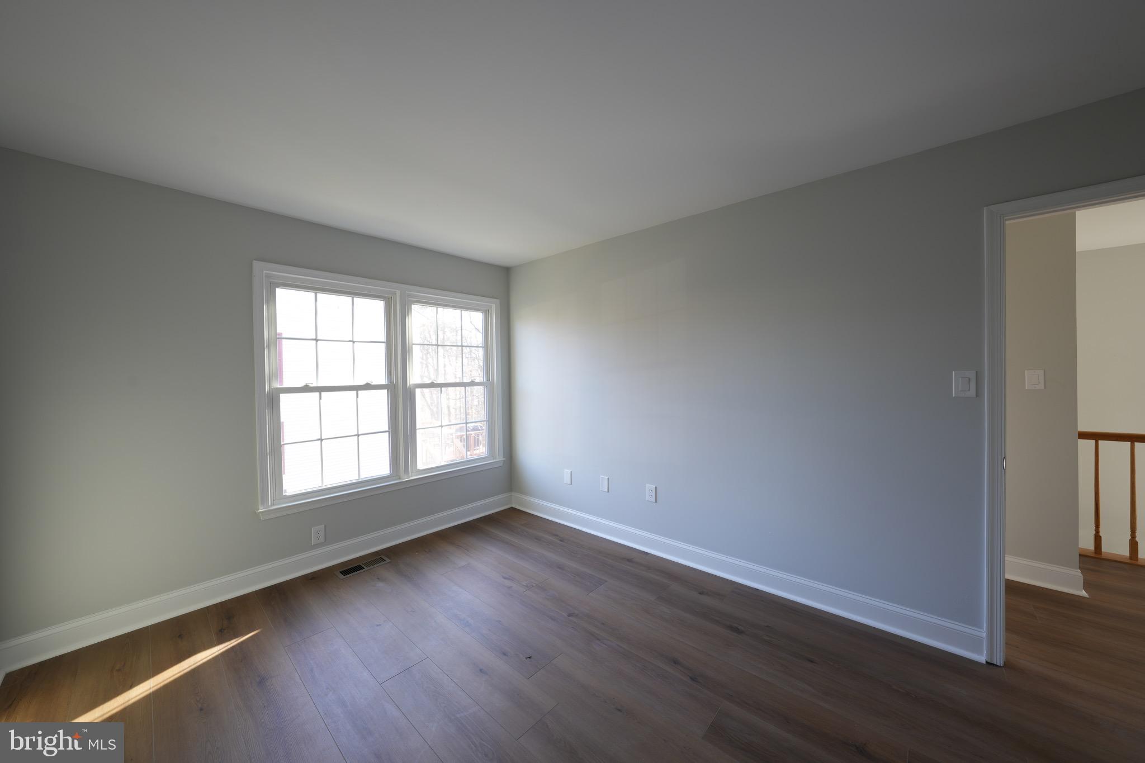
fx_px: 382
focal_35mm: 12
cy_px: 382
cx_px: 572
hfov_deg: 112.6
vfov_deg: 90.0
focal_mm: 12
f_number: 8
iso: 100
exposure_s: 1/2
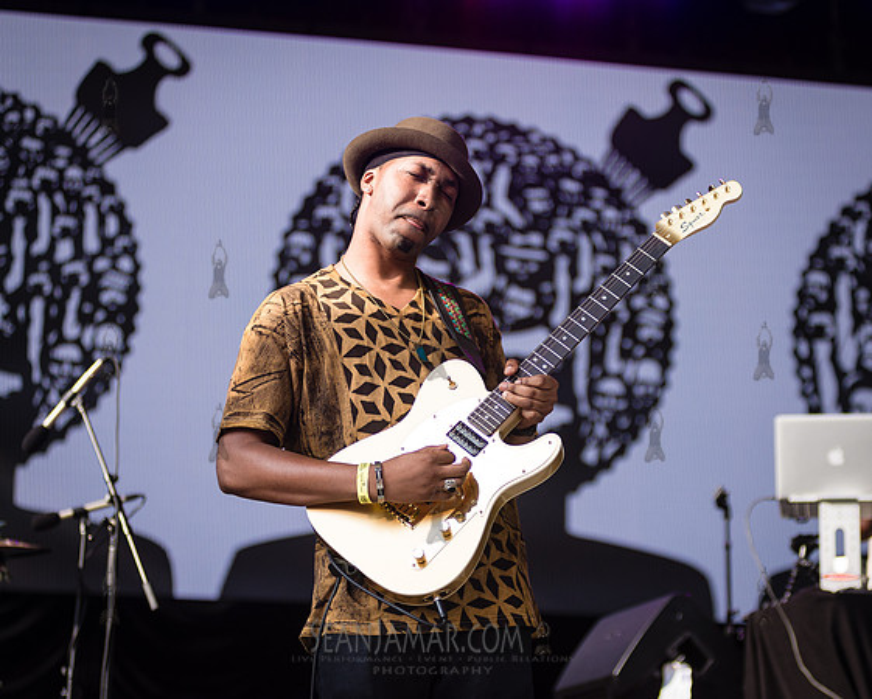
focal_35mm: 97
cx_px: 443
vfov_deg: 15.9
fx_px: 2511
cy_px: 377
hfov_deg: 19.7
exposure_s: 1/3200
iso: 500
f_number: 2.8
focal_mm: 80
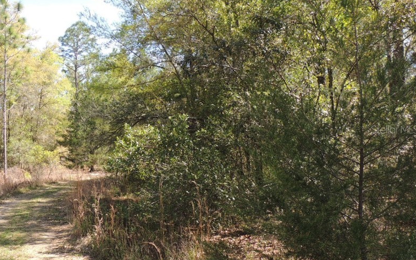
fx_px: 442
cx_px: 148
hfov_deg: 49.7
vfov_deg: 32.8
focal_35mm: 39
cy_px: 129
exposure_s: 1/320
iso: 100
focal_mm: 4.9
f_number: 3.1
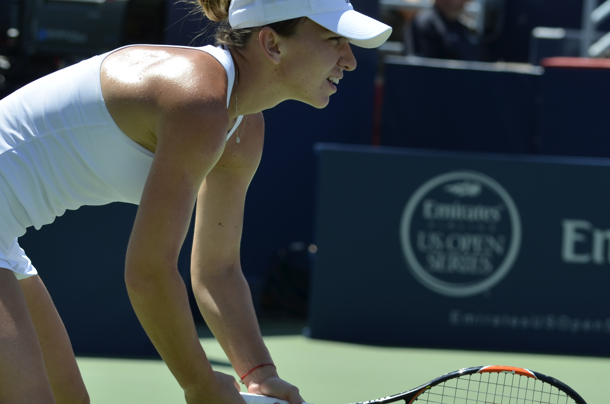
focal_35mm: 303
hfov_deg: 6.8
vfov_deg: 4.5
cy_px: 264
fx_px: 5120
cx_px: 331
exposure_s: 1/500
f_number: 5.6
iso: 100
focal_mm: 125
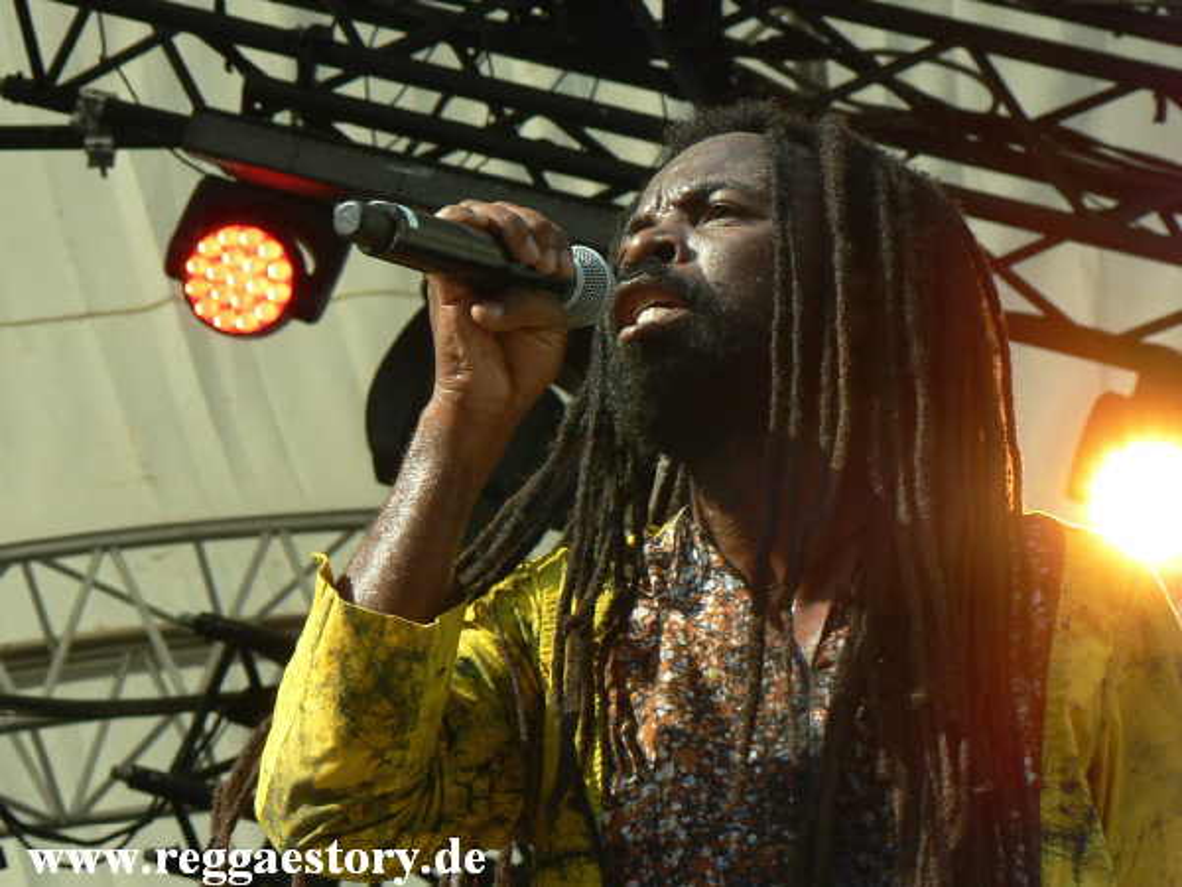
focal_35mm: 156
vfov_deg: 9.5
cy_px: 444
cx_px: 591
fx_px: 5327
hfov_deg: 12.7
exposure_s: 1/200
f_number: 4
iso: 64
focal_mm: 26.8
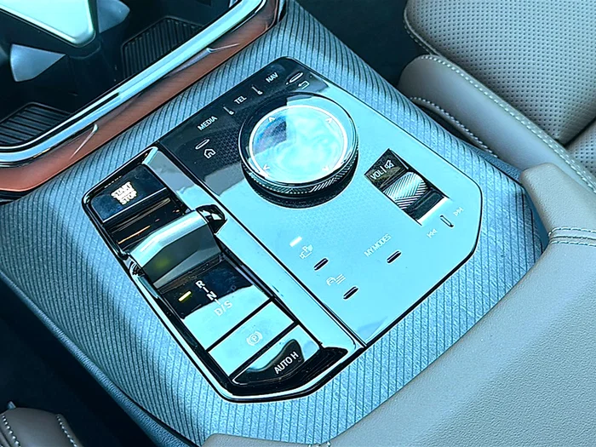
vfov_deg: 36.0
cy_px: 224
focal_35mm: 40
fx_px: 689
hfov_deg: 46.8
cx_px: 298
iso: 80
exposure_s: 1/50
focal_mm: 6.86
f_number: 1.78
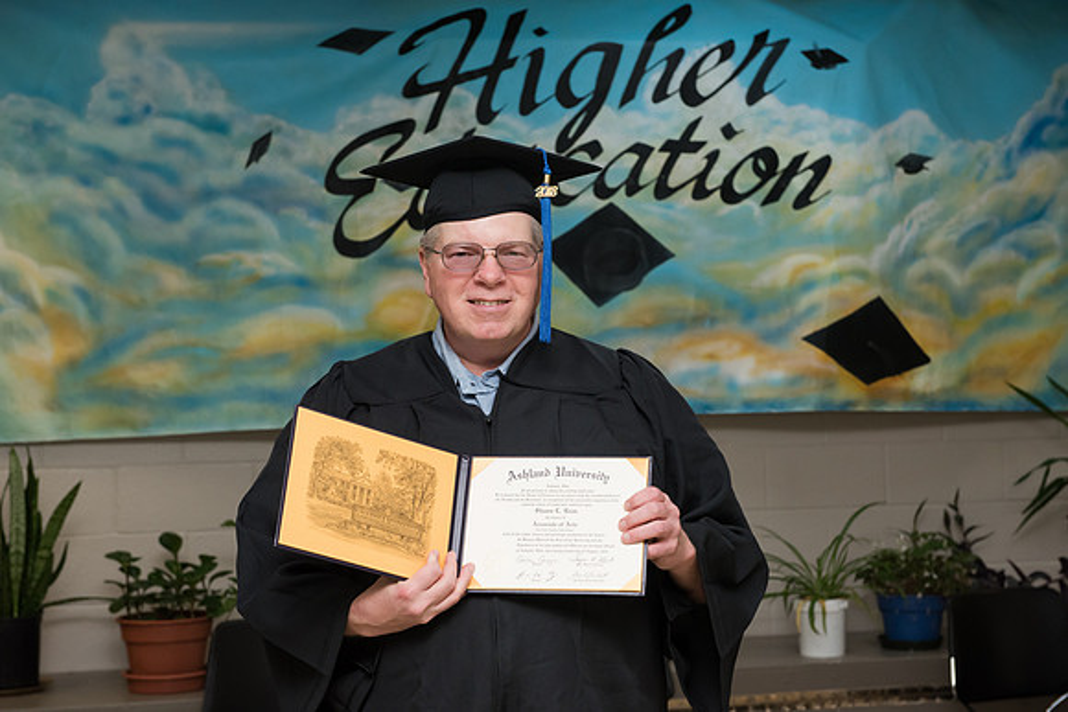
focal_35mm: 62
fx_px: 1840
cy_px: 356
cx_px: 534
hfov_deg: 32.4
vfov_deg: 21.9
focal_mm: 62
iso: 1600
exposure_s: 1/160
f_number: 7.1
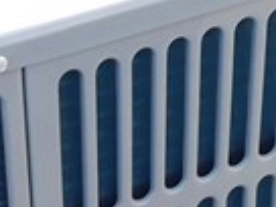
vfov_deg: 8.5
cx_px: 193
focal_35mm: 173
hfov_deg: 11.4
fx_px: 1379
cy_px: 193
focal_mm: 4
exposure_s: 1/160
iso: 125
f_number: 3
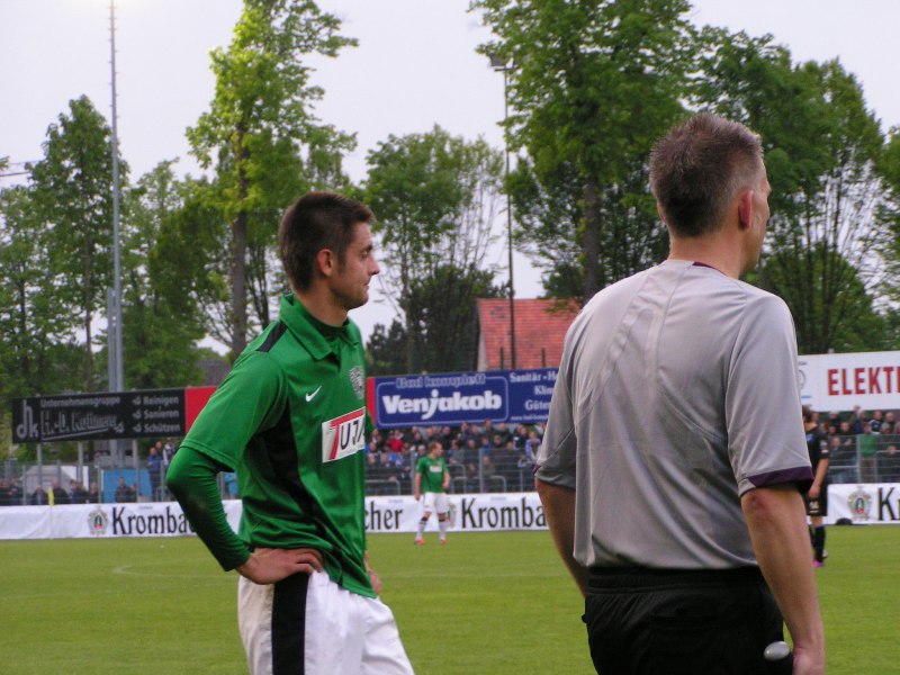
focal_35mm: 131
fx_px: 3406
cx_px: 450
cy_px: 338
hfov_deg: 15.1
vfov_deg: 11.3
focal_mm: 20
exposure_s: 1/80
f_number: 3.5
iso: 200
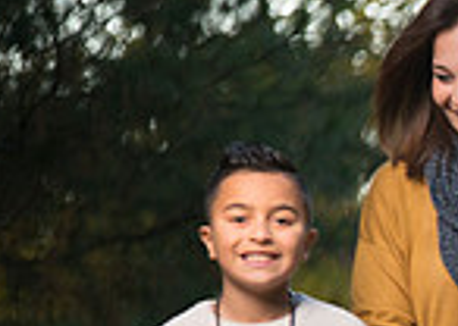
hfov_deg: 2.7
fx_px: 9682
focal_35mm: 745
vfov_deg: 1.9
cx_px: 865
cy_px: 557
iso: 640
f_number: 3.2
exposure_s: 1/640
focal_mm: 175
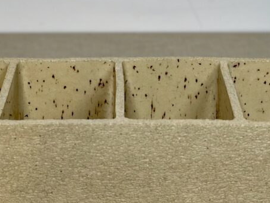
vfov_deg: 17.0
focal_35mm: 85
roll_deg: -1.8
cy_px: -3
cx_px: 152
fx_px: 663
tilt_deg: -23.4
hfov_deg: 23.0
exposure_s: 1/103
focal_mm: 6.86
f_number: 1.78
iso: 50
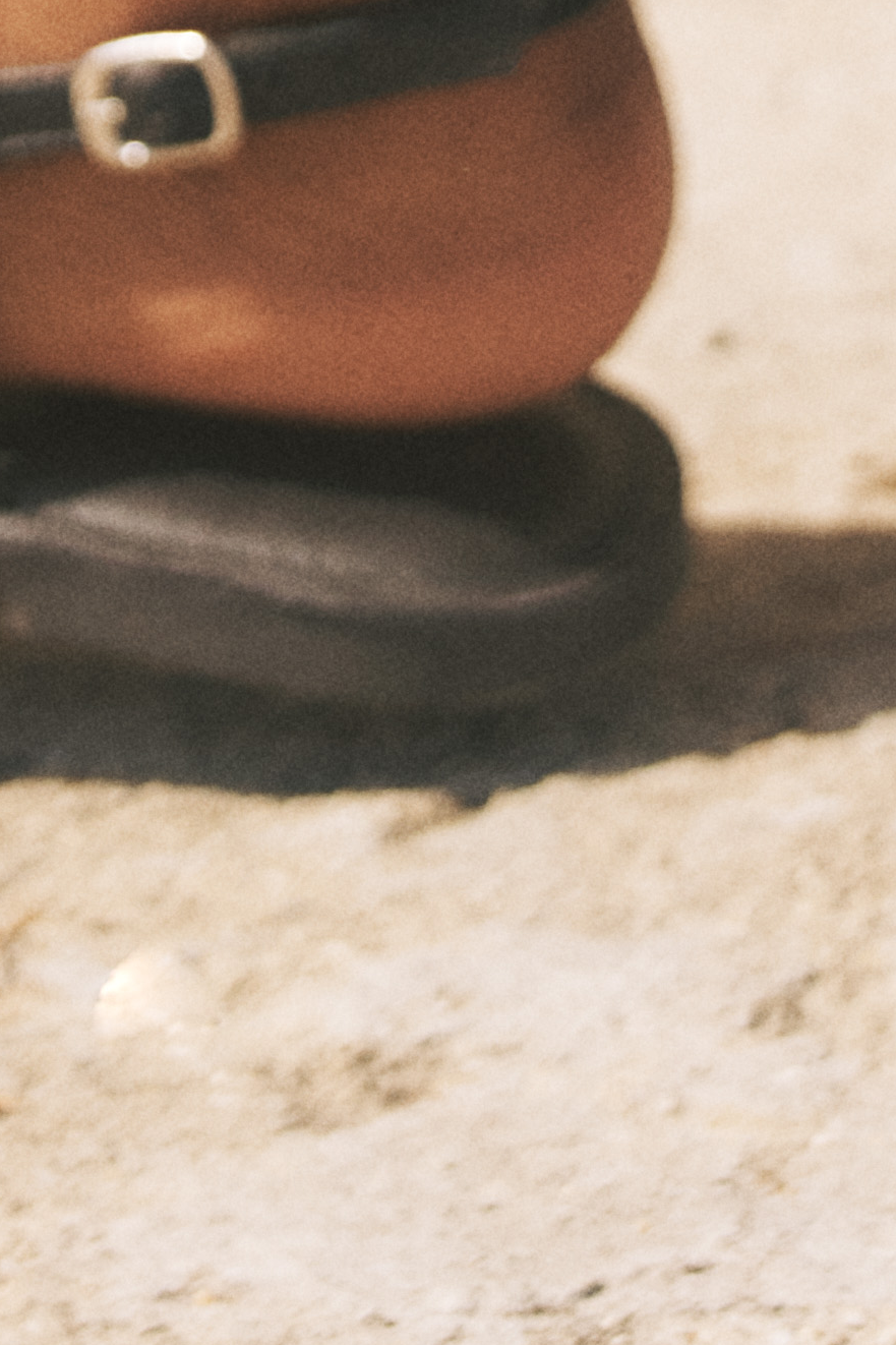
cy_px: -3223
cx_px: 131
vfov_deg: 6.0
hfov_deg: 4.4
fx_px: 11538
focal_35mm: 309
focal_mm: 44
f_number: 4
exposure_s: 1/800
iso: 250
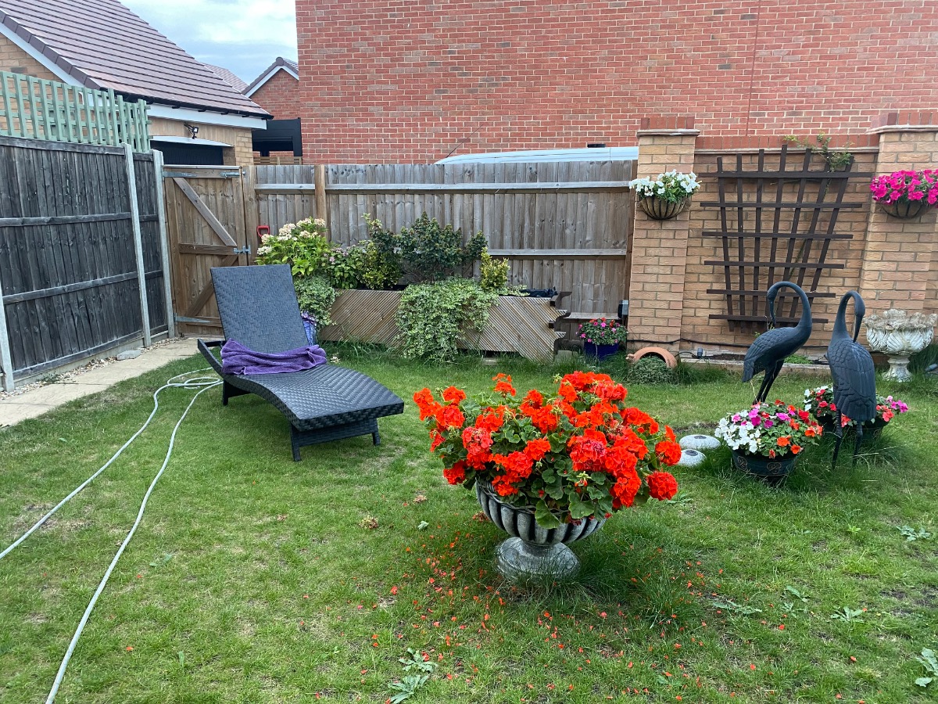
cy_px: 352
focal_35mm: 26
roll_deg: -0.7
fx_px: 705
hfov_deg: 67.3
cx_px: 469
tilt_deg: -14.8
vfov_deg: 53.1
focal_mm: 4.25
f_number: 1.8
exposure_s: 1/60
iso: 160
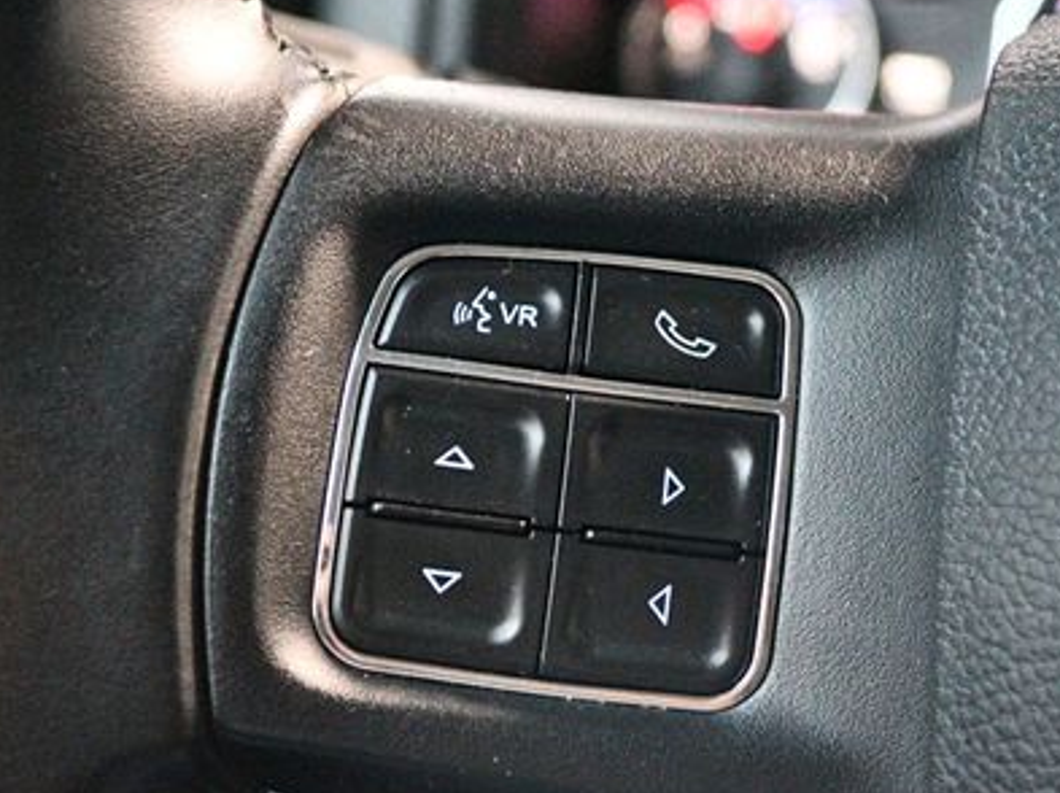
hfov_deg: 20.9
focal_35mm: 94
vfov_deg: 15.7
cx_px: 623
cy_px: 488
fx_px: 2876
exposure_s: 1/25
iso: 12800
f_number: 5.3
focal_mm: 40
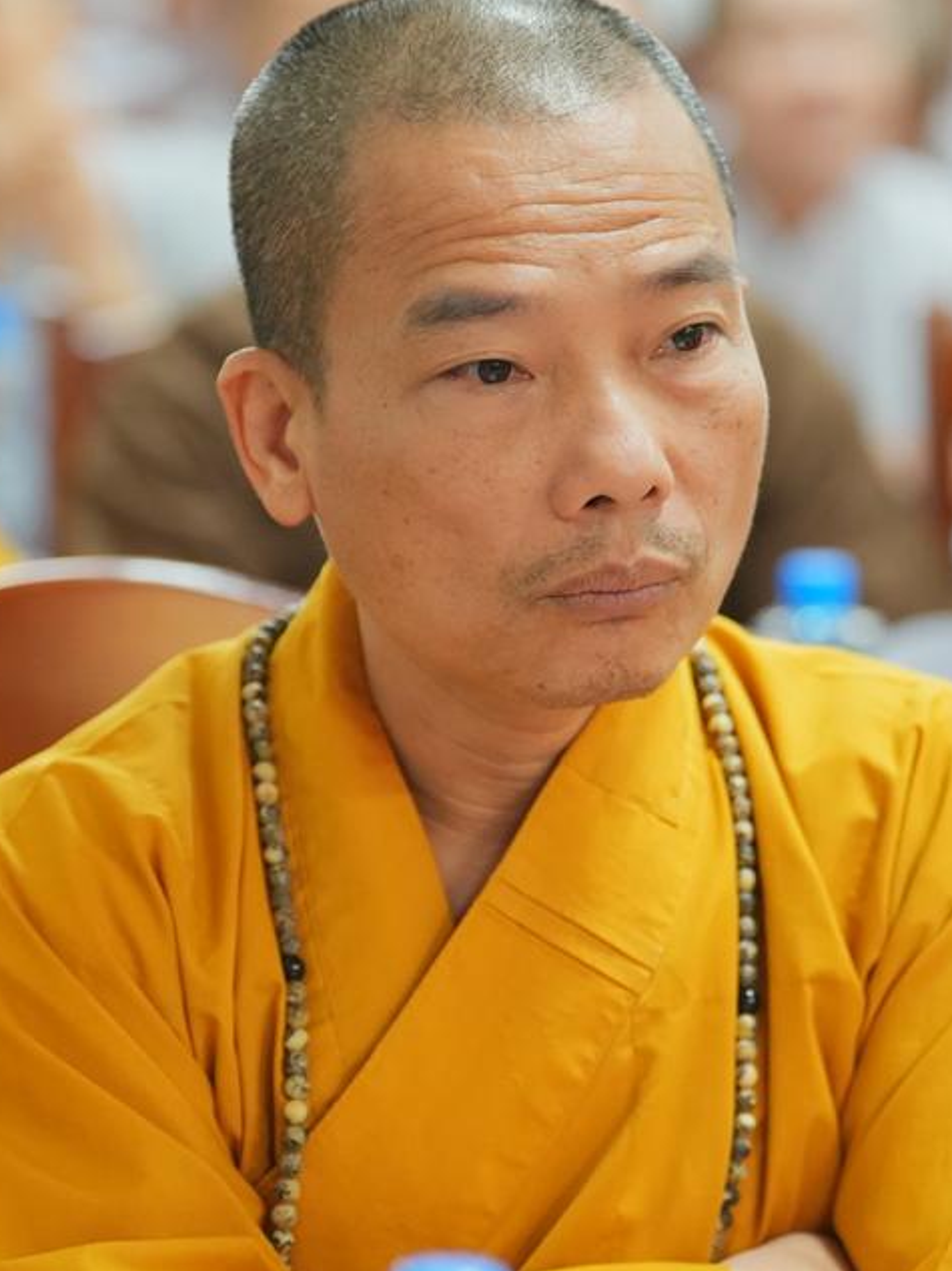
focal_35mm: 193
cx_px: 595
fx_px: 7082
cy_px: 638
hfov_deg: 7.7
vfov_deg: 10.3
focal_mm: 106
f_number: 2.8
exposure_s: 1/125
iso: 4000
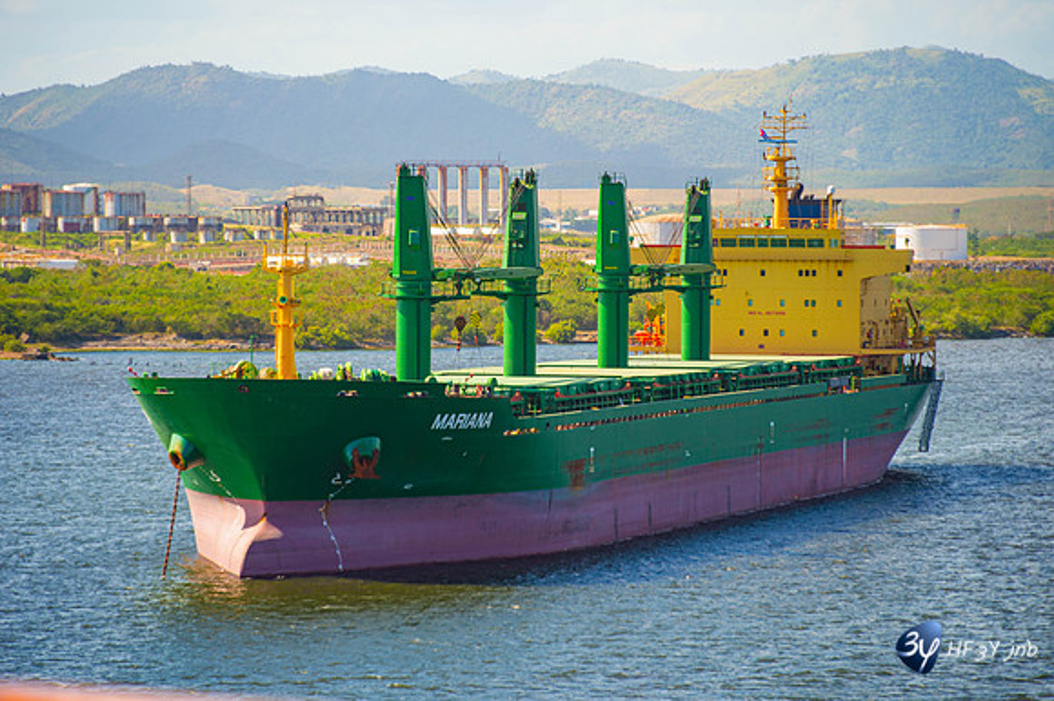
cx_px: 527
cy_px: 350
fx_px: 5267
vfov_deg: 7.6
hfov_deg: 11.4
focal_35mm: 180
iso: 250
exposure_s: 1/500
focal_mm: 180
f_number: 5.6
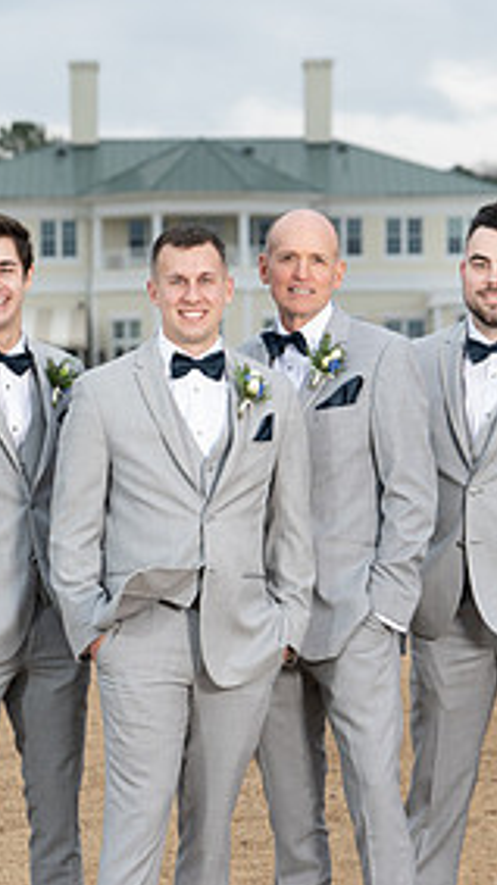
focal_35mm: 223
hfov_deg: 5.4
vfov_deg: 9.7
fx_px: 5229
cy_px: 494
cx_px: 214
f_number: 5
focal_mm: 99
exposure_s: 1/250
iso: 320
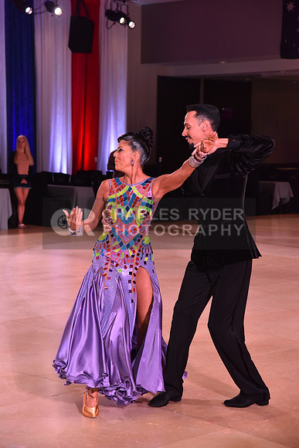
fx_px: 1058
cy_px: 224
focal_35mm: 85
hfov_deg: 16.1
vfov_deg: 23.9
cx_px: 150
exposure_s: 1/320
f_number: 6.3
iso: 2500
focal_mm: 85
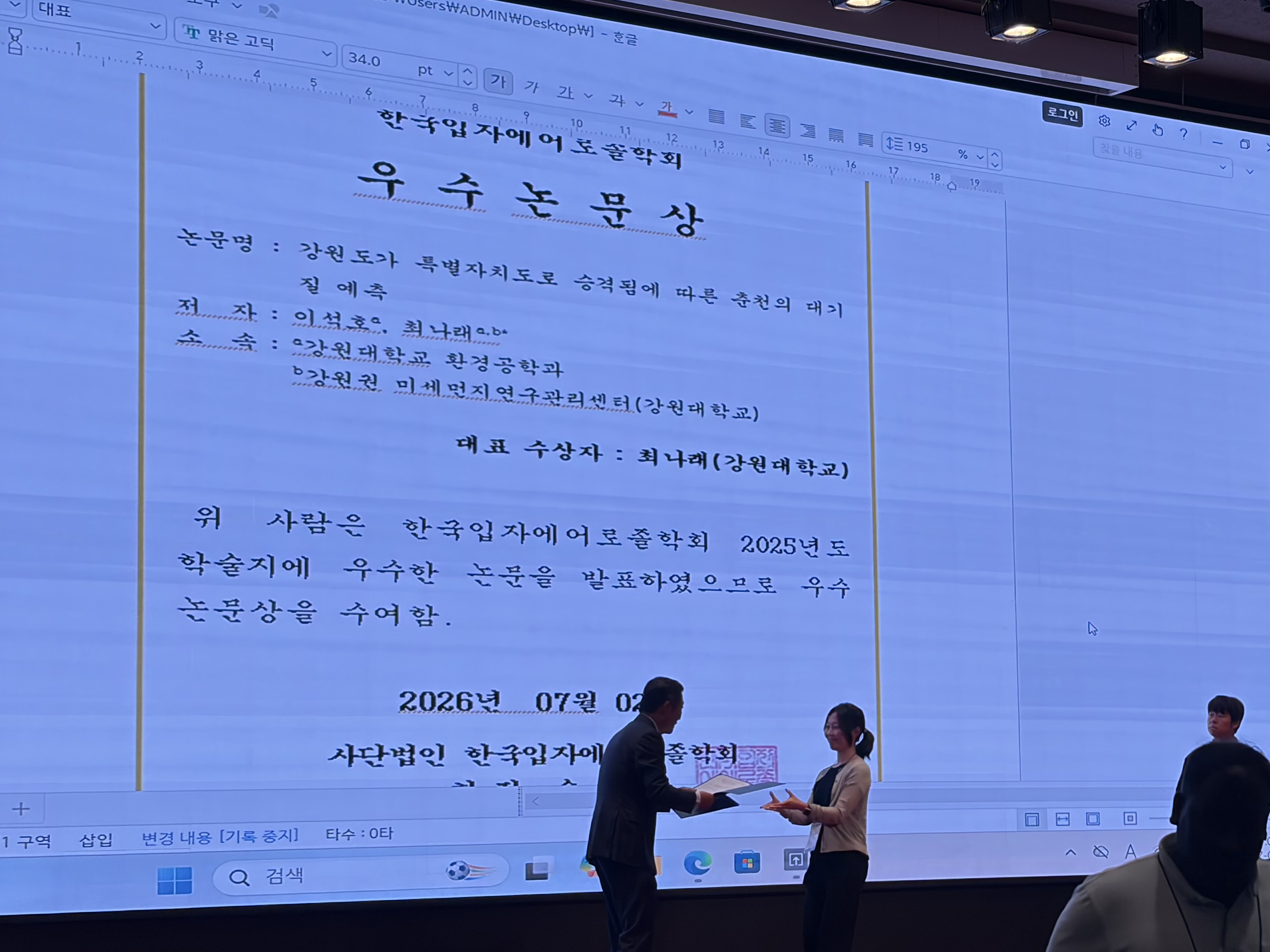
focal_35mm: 82
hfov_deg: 23.7
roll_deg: +1.3
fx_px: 3009
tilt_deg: +6.9
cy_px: 481
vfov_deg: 18.0
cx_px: 905
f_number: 1.6
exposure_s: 1/120
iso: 32
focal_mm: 5.96
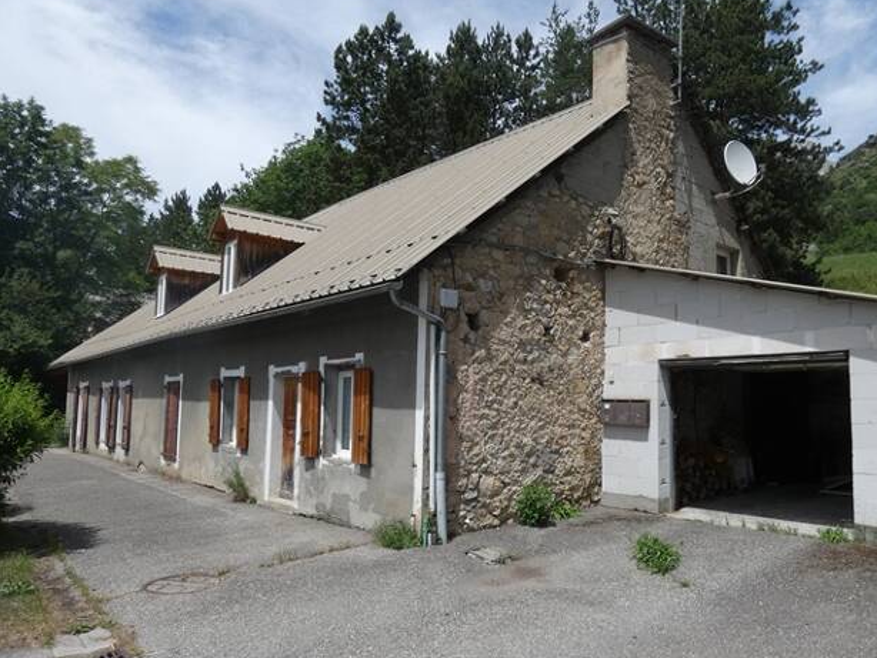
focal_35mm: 25
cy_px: 350
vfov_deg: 54.9
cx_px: 523
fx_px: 634
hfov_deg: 68.7
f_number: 3.5
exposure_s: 1/1000
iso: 80
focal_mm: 3.6
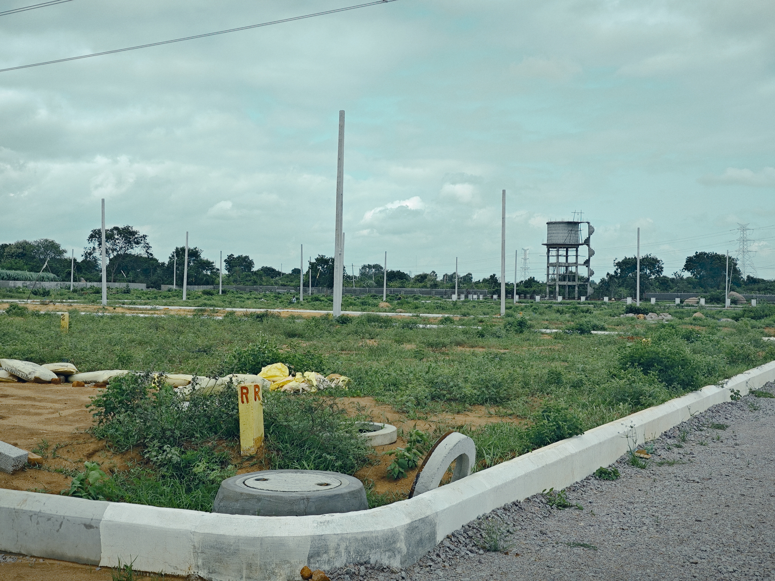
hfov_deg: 41.2
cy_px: 290
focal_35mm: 46
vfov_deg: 31.5
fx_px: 1030
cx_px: 388
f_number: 1.6
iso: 50
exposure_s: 1/2764
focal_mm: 6.55
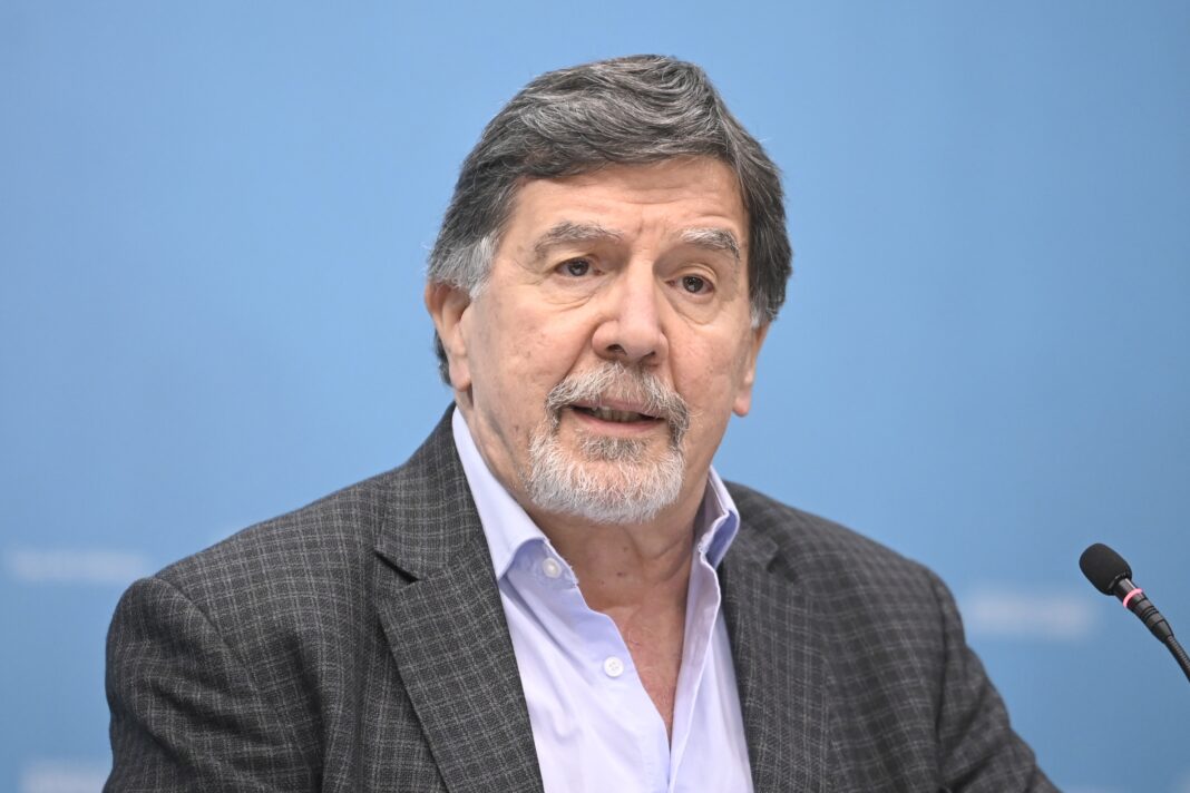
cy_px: 396
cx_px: 595
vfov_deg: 6.9
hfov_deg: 10.3
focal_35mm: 200
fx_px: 6611
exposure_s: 1/400
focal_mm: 200
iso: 4000
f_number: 3.2
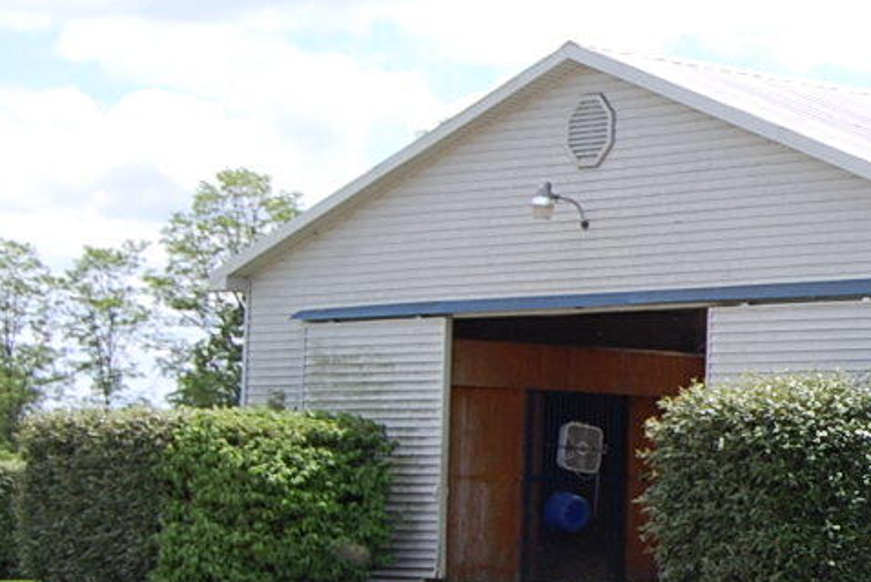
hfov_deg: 14.5
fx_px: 3194
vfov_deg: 10.4
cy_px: 361
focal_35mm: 132
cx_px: 1276
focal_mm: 28
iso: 200
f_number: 6.3
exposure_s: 1/500
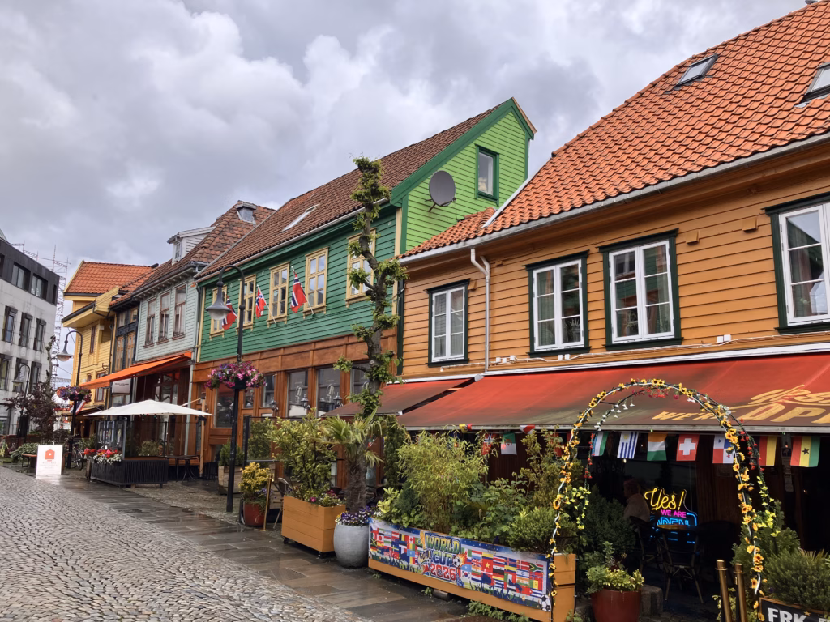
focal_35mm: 28
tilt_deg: +10.4
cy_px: 311
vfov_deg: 49.7
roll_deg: -0.8
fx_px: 671
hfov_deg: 63.4
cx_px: 415
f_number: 1.8
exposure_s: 1/1185
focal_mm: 3.99
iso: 32
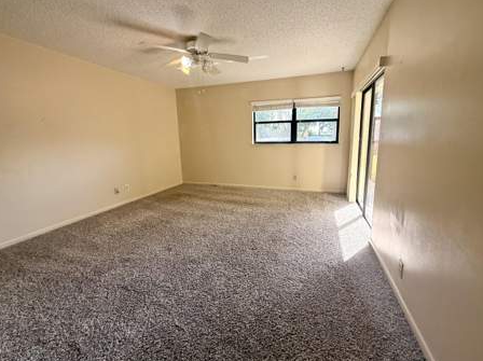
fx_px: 209
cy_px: 171
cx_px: 252
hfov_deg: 98.2
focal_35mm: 15
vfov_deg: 81.6
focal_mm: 2.22
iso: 64
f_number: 2.2
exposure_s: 1/223
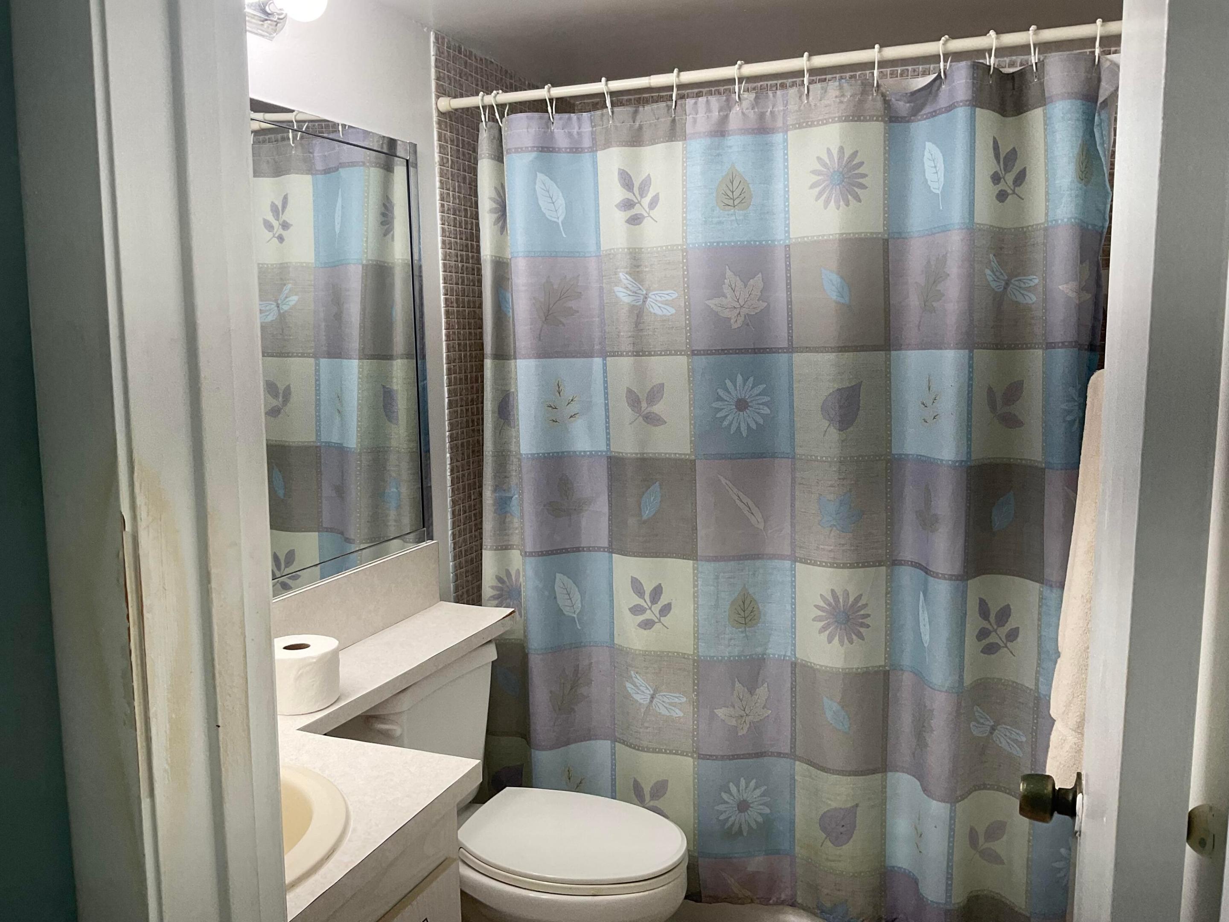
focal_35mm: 29
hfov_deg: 61.7
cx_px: 614
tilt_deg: -7.1
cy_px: 461
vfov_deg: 48.2
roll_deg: -0.4
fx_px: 1030
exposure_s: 1/120
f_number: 1.8
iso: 50
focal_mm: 3
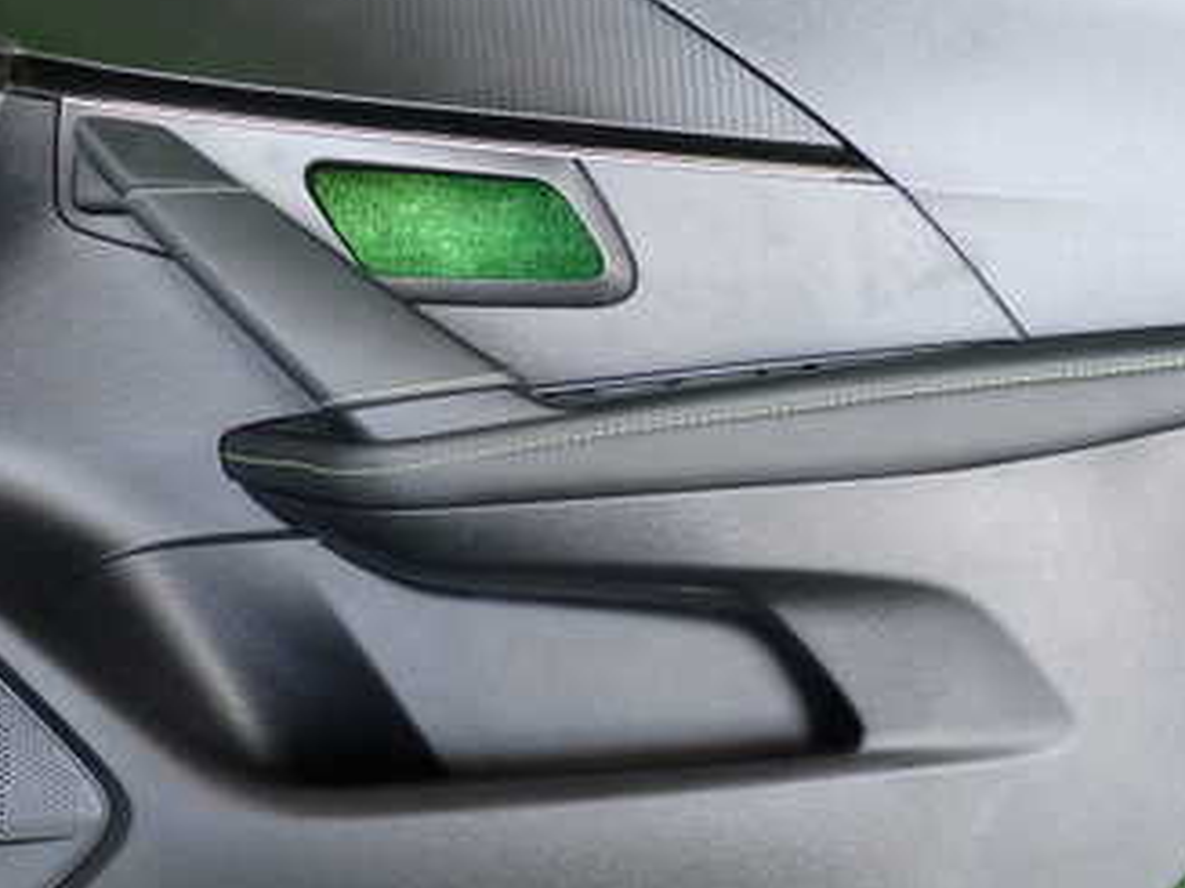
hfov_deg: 34.9
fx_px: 1882
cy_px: 381
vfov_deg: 26.5
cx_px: 551
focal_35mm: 55
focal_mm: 5.4
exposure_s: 1/30
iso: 200
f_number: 2.3
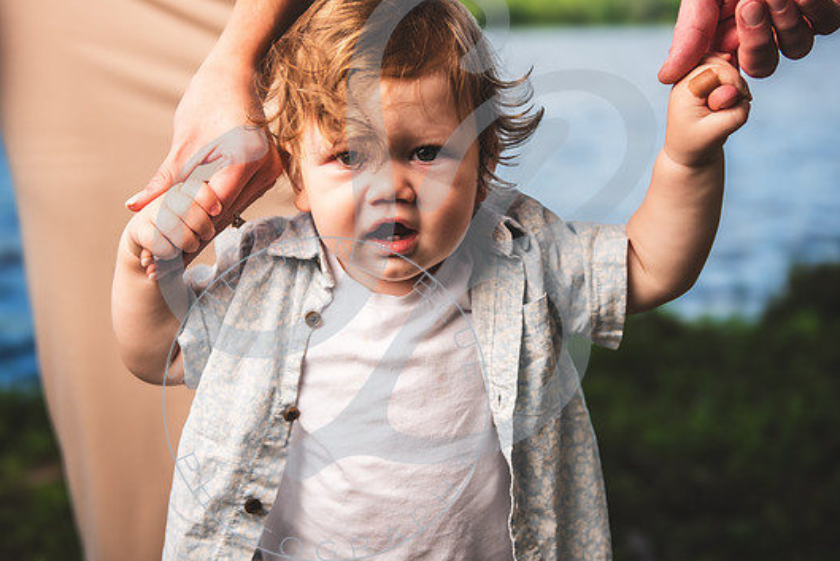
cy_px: 266
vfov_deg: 23.8
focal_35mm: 57
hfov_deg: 35.0
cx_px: 405
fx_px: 1330
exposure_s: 1/800
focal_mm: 52
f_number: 2.8
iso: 100
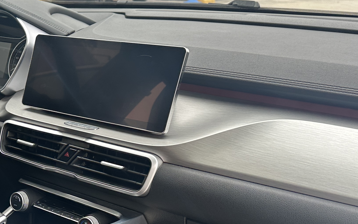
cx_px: 3
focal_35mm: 63
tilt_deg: -21.5
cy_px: 202
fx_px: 615
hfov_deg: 30.3
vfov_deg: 20.2
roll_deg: +1.6
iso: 80
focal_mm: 6.86
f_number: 1.78
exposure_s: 1/121
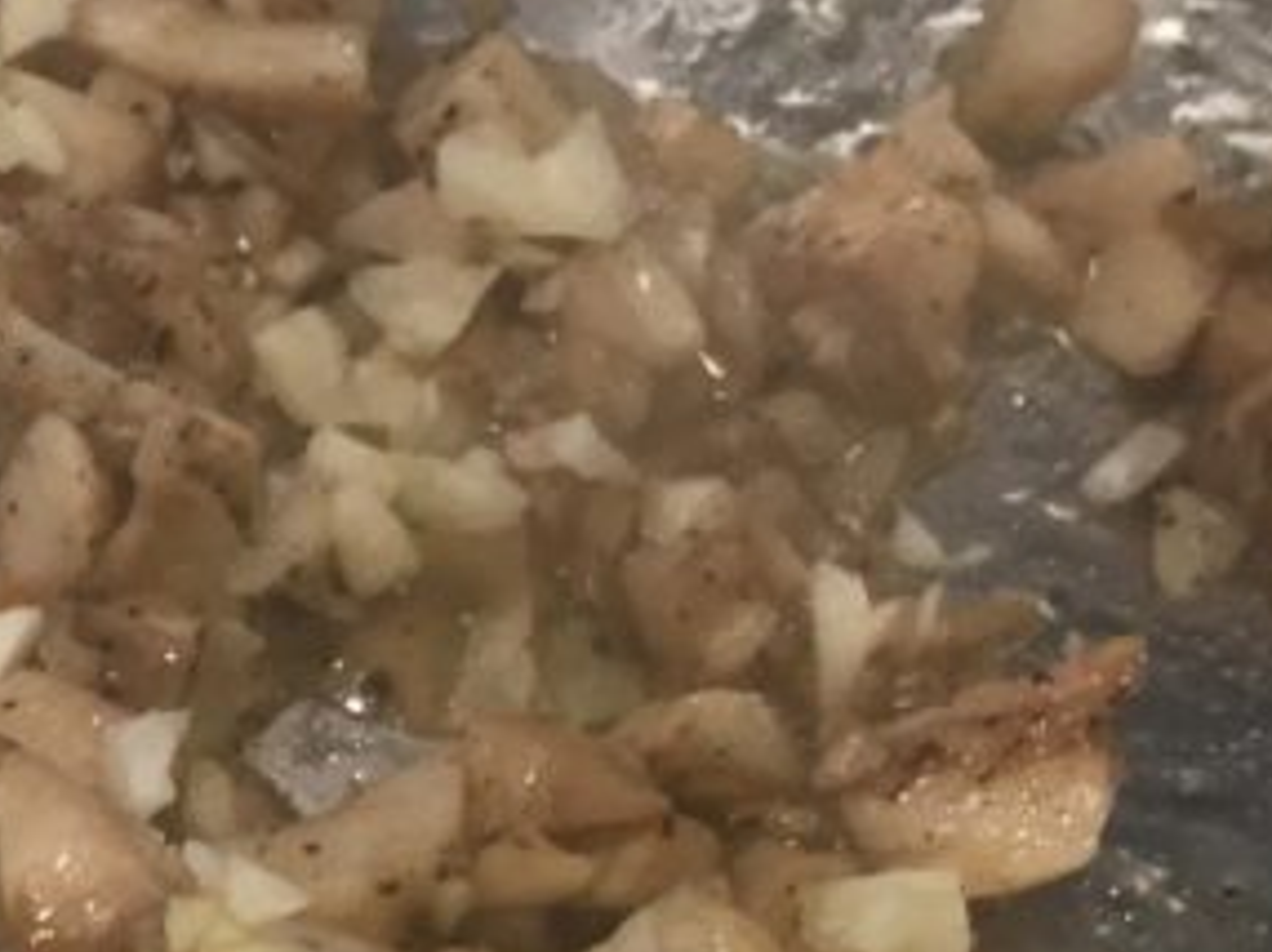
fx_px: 3818
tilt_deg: -57.4
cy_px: 1348
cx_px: -191
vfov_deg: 13.5
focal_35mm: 104
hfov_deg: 18.1
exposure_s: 1/30
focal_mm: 4.15
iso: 32
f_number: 2.2
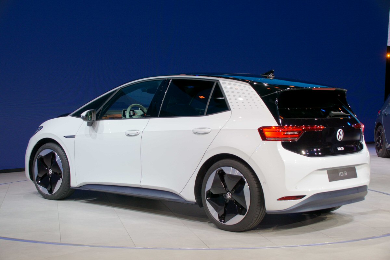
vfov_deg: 22.6
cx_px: 195
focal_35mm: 60
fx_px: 650
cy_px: 130
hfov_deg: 33.4
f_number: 7.1
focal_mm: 40
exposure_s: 1/80
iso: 320
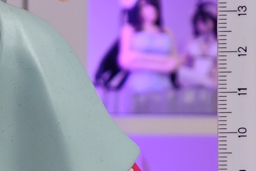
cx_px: 28
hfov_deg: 6.3
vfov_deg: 4.2
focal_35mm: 326
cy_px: 164
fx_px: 2318
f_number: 2.4
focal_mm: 7.48
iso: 400
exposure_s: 1/18.7
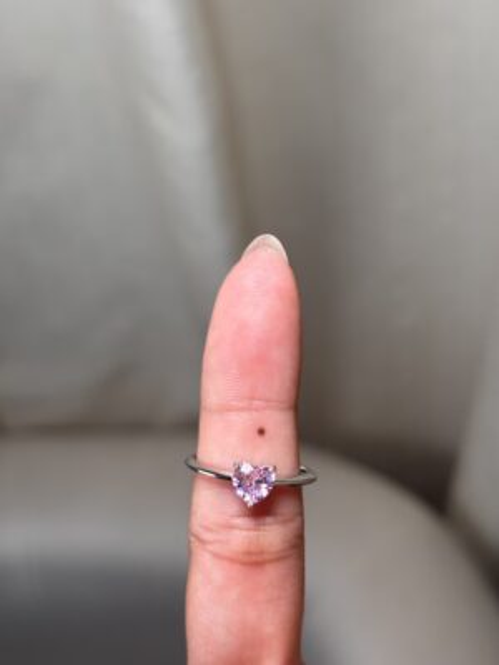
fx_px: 999
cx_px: 250
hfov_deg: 28.0
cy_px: 332
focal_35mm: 52
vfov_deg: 36.8
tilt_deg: -56.3
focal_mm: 5.96
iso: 40
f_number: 1.6
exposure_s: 1/118
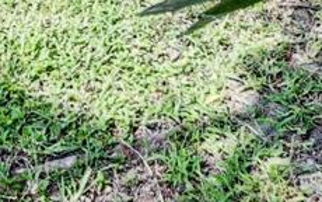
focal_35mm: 106
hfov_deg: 19.0
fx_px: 931
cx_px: -8
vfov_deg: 9.2
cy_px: -445
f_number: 8
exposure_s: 1/1250
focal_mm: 10
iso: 640
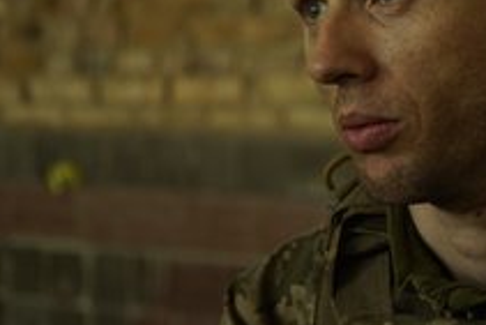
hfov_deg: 18.5
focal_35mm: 108
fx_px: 1459
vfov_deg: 12.7
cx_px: 458
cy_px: 80
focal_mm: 57
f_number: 4
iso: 800
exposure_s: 1/160
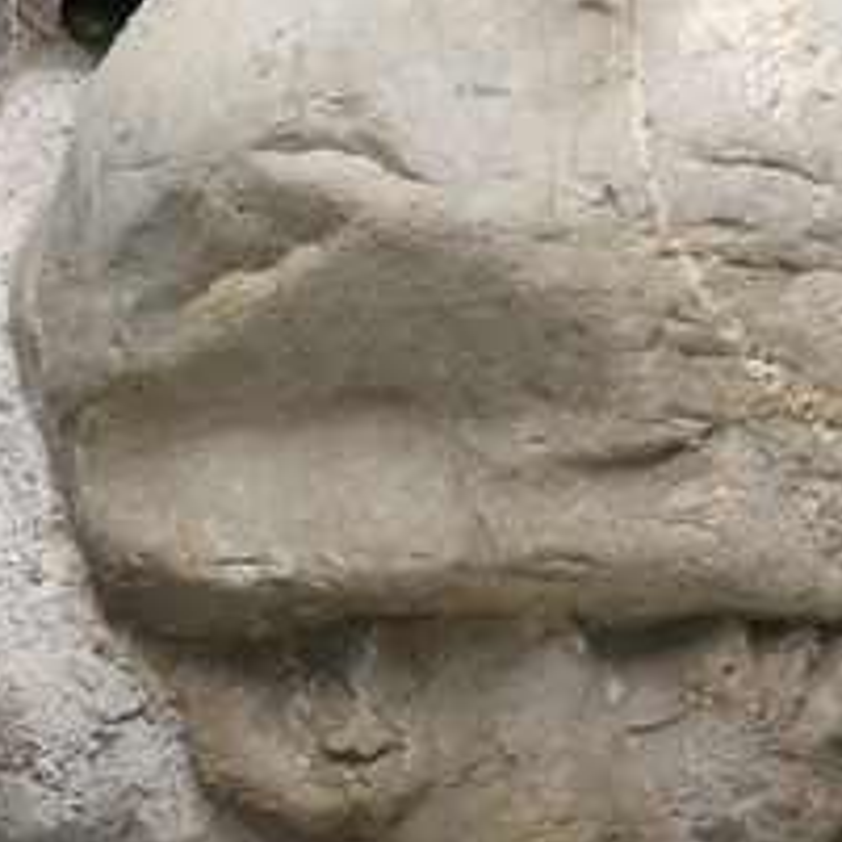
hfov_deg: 12.5
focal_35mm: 132
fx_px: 3633
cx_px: 1332
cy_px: -524
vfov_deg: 12.4
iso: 200
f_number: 2
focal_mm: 15
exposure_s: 1/160
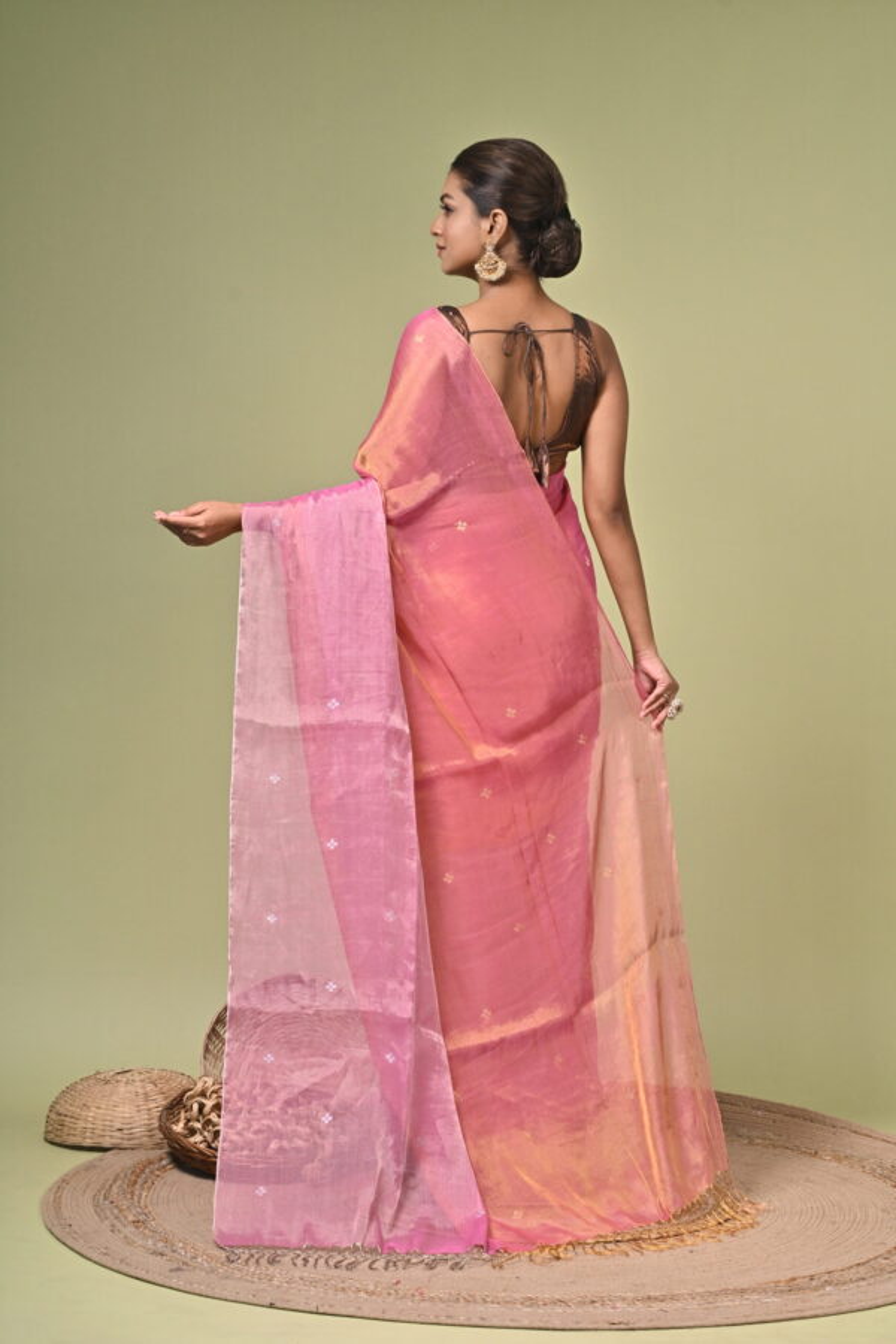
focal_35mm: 85
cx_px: 448
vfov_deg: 23.9
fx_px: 3173
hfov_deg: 16.1
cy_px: 672
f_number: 7.1
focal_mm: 85
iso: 400
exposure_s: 1/160
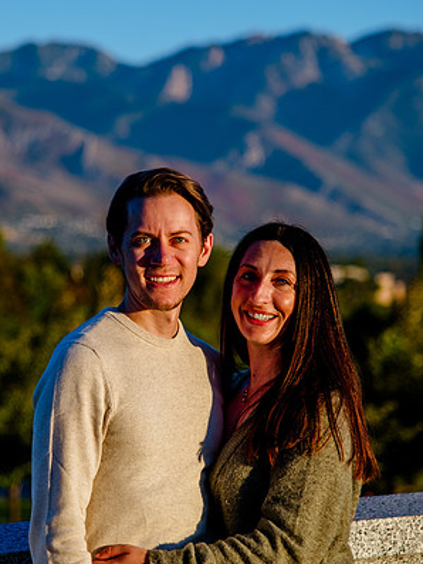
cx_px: 138
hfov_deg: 8.5
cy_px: 310
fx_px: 2833
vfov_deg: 11.4
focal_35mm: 174
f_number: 4
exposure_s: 1/2000
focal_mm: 105
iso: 500
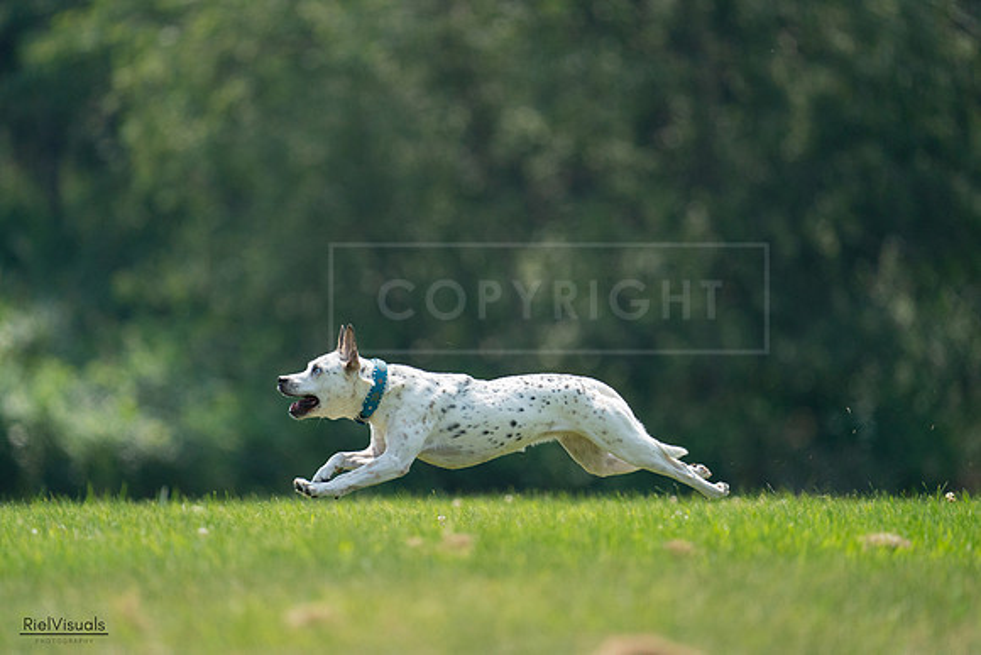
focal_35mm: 559
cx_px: 490
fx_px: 15236
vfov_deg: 2.5
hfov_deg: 3.7
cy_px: 328
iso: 2000
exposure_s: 1/4000
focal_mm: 559
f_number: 6.3
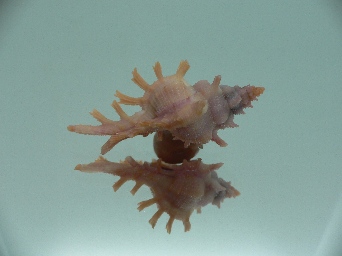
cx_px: 171
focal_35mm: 35
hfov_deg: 52.6
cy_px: 128
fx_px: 346
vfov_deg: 40.7
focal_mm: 4.6
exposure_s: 1/60
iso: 80
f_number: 2.8
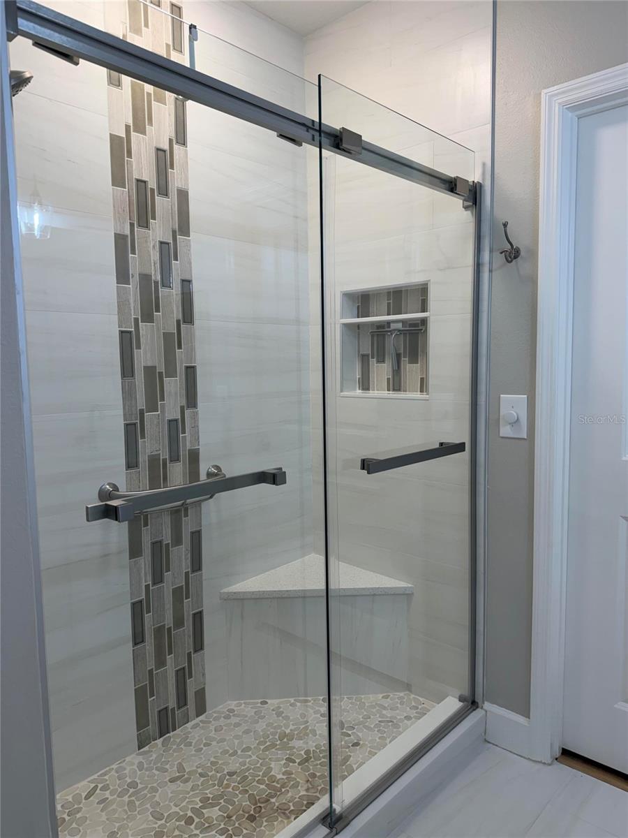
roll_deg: +0.6
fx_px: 581
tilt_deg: -5.8
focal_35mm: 24
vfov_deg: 71.6
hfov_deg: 56.8
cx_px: 314
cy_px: 419
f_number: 1.78
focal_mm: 6.76
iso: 80
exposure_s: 1/120
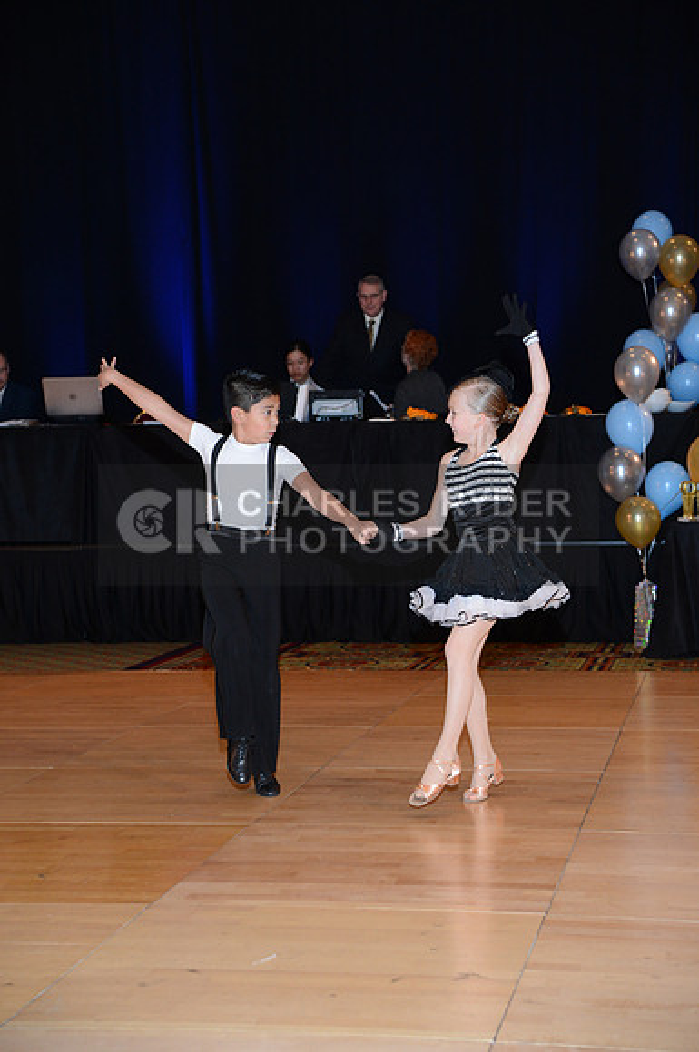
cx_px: 350
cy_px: 526
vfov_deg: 31.0
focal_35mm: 65
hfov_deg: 20.9
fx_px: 1899
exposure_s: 1/200
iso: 2000
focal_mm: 65
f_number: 4.5
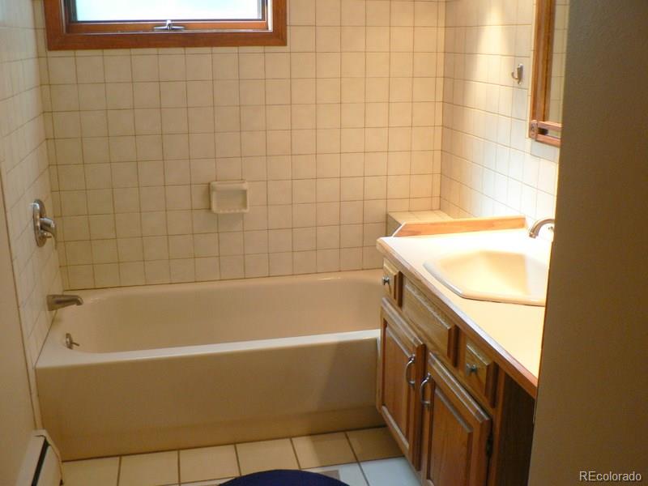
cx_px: 324
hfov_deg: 51.4
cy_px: 243
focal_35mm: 36
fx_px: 674
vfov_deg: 39.7
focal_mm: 6
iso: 200
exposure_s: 1/30
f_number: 2.8
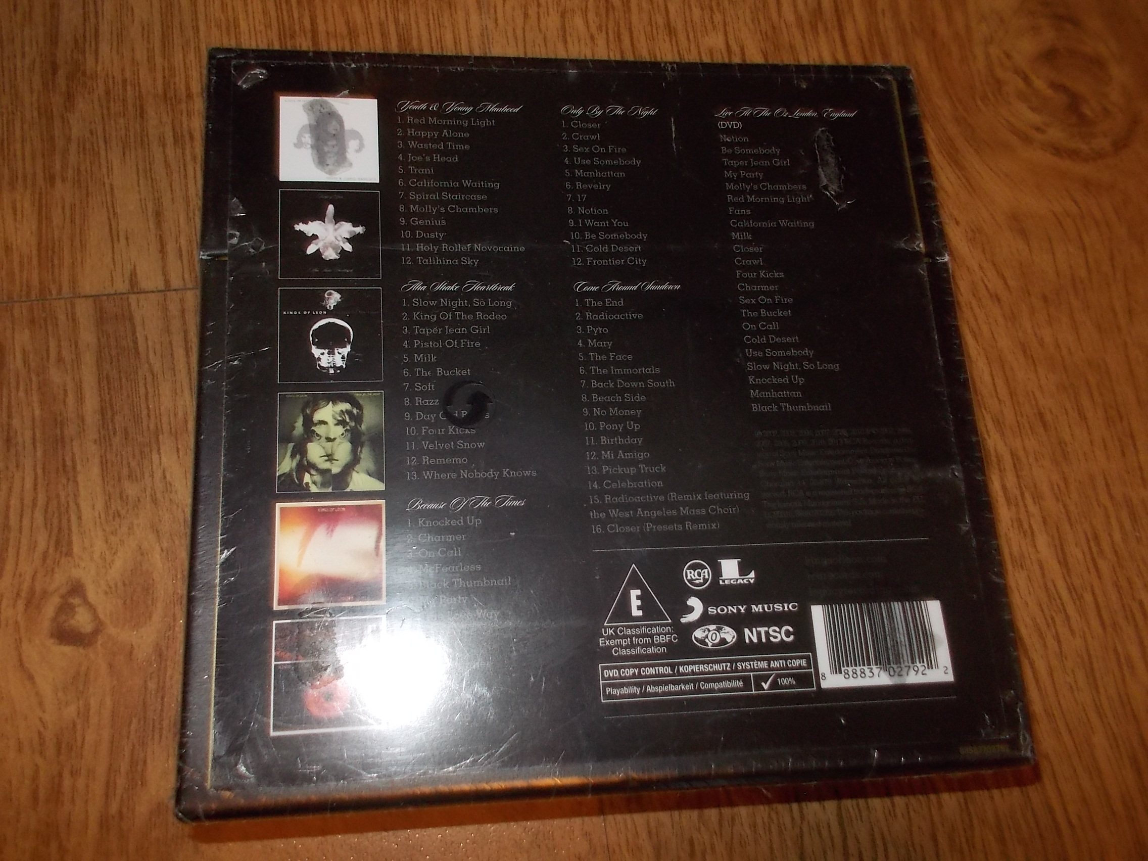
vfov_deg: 48.2
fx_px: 962
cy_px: 430
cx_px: 574
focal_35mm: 29
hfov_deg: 61.7
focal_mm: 4.1
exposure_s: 1/30
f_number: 3.3
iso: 200
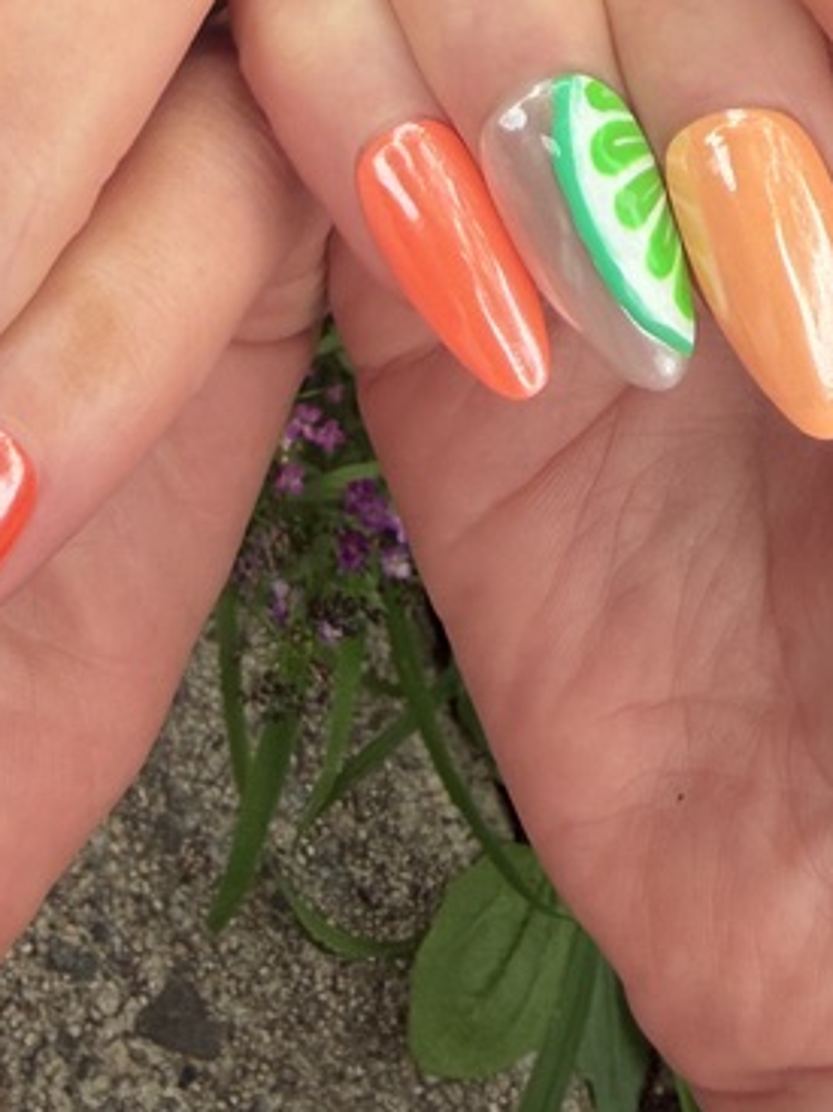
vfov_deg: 24.5
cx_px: 376
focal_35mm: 67
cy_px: -412
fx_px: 2151
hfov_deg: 21.9
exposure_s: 1/121
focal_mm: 2.22
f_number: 2.2
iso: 50
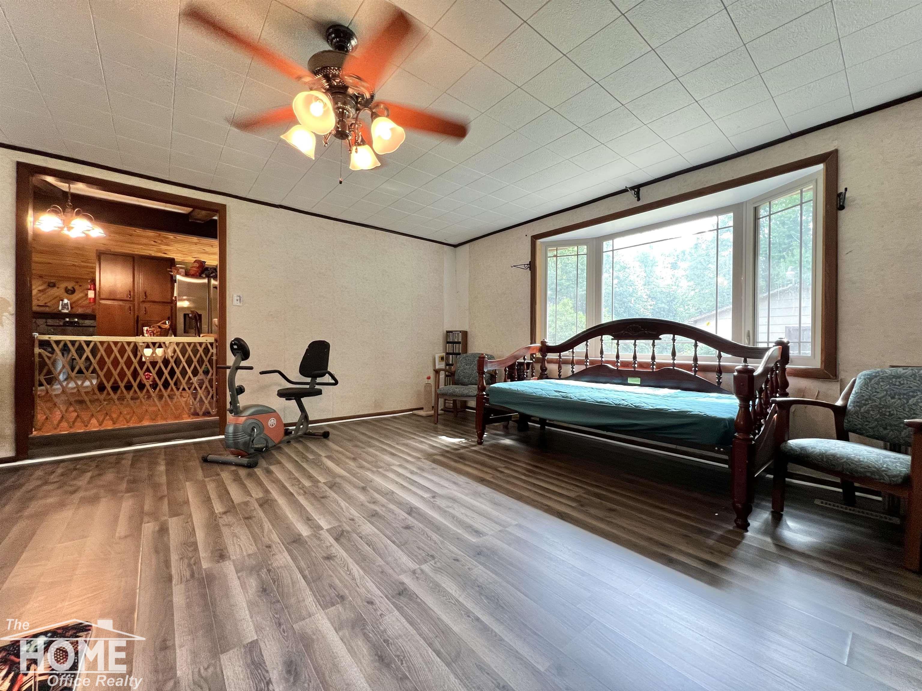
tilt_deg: -0.5
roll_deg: -0.9
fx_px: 346
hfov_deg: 106.2
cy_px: 346
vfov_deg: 89.9
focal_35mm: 13
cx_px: 461
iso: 160
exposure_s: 1/60
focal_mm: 1.57
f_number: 1.8
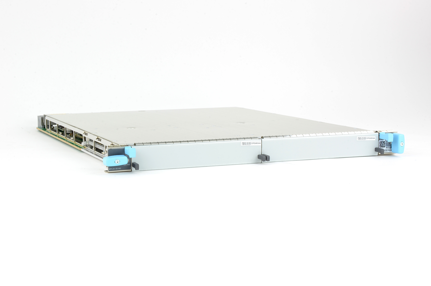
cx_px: 216
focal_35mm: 75
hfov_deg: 27.0
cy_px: 143
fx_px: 896
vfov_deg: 18.1
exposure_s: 1/1.3
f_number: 25
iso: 100
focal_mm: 50
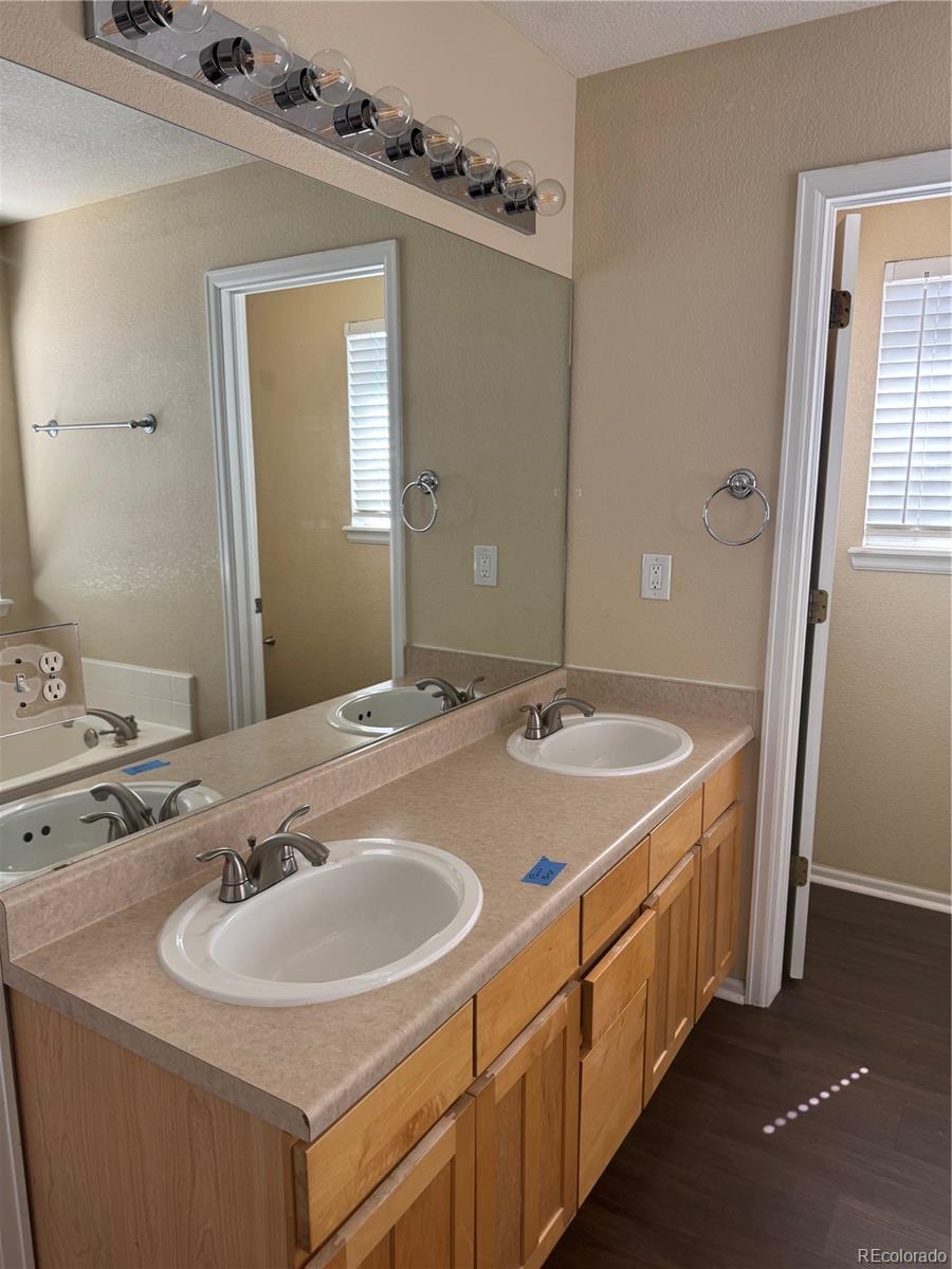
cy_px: 634
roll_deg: -0.3
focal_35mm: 24
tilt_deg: -10.8
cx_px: 476
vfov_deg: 71.6
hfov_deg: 56.8
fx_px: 880
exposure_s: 1/121
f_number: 1.78
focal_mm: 6.76
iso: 125
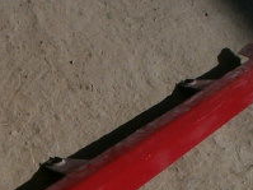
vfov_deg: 16.0
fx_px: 635
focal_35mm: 87
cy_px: 254
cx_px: -84
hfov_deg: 20.4
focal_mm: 4.8
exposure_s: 1/2000
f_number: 2.9
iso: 100
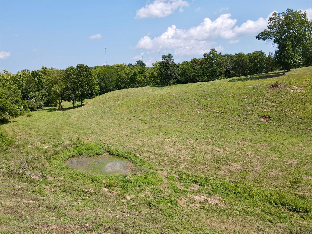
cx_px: 156
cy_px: 117
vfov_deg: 56.8
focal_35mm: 24
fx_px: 216
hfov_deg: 71.6
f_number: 2.8
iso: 100
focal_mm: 4.5
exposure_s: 1/640
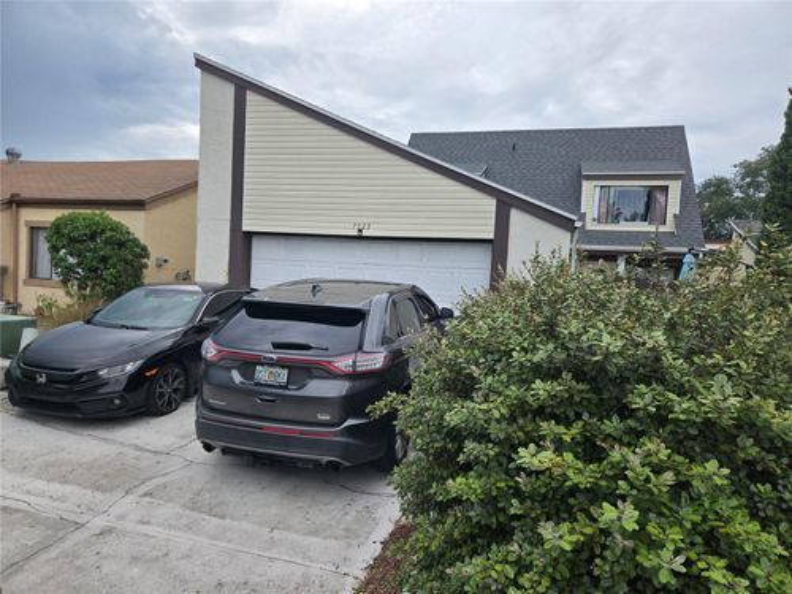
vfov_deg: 58.9
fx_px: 526
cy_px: 297
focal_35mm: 23
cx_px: 396
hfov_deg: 73.9
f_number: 1.8
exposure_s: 1/1879
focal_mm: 5.4
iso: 80
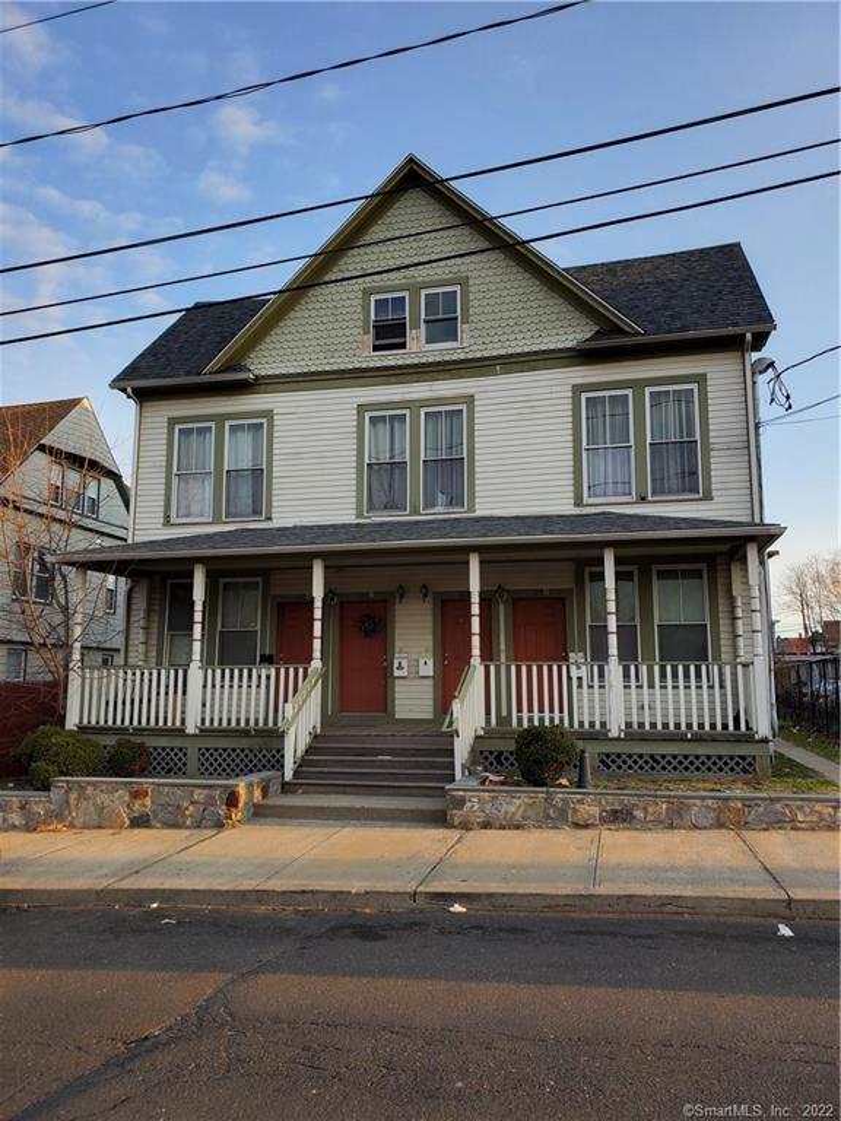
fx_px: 842
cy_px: 560
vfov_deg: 67.3
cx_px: 420
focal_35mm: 26
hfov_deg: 53.1
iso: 50
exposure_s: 1/361
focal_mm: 4.3
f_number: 2.4
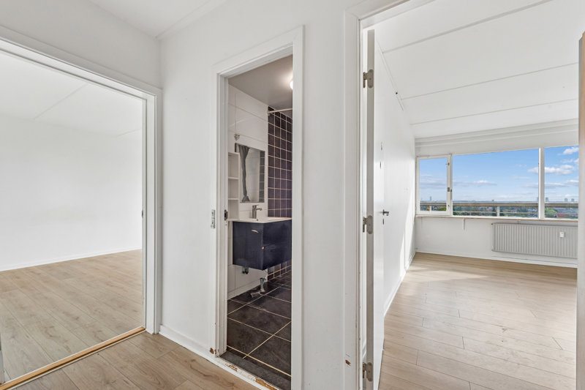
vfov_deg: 81.2
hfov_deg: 104.3
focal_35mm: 14
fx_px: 227
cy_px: 195
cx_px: 292
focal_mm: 14
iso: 250
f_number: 10
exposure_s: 1/20
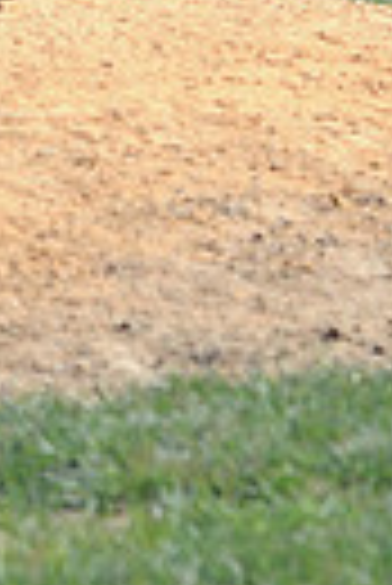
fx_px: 25296
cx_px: -137
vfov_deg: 1.3
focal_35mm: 1553
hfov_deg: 0.9
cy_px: -310
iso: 200
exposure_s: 1/1000
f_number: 4
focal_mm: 300
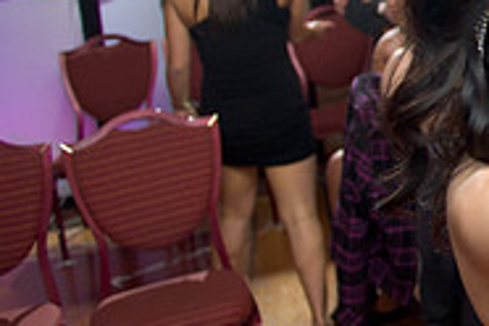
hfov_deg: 23.0
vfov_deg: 17.7
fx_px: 1019
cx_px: 686
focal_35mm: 75
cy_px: -8
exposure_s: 1/125
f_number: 3.2
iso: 1600
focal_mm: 24
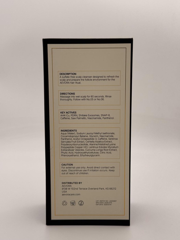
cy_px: 120
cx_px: 90
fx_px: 333
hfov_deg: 30.3
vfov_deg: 39.7
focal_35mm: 48
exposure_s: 1/2273
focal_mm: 6.76
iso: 64
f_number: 1.78
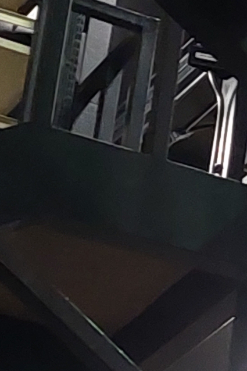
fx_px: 1864
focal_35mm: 181
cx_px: 1096
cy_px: 259
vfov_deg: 11.3
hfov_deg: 6.0
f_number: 1.8
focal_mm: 5.23
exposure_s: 1/50
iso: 400
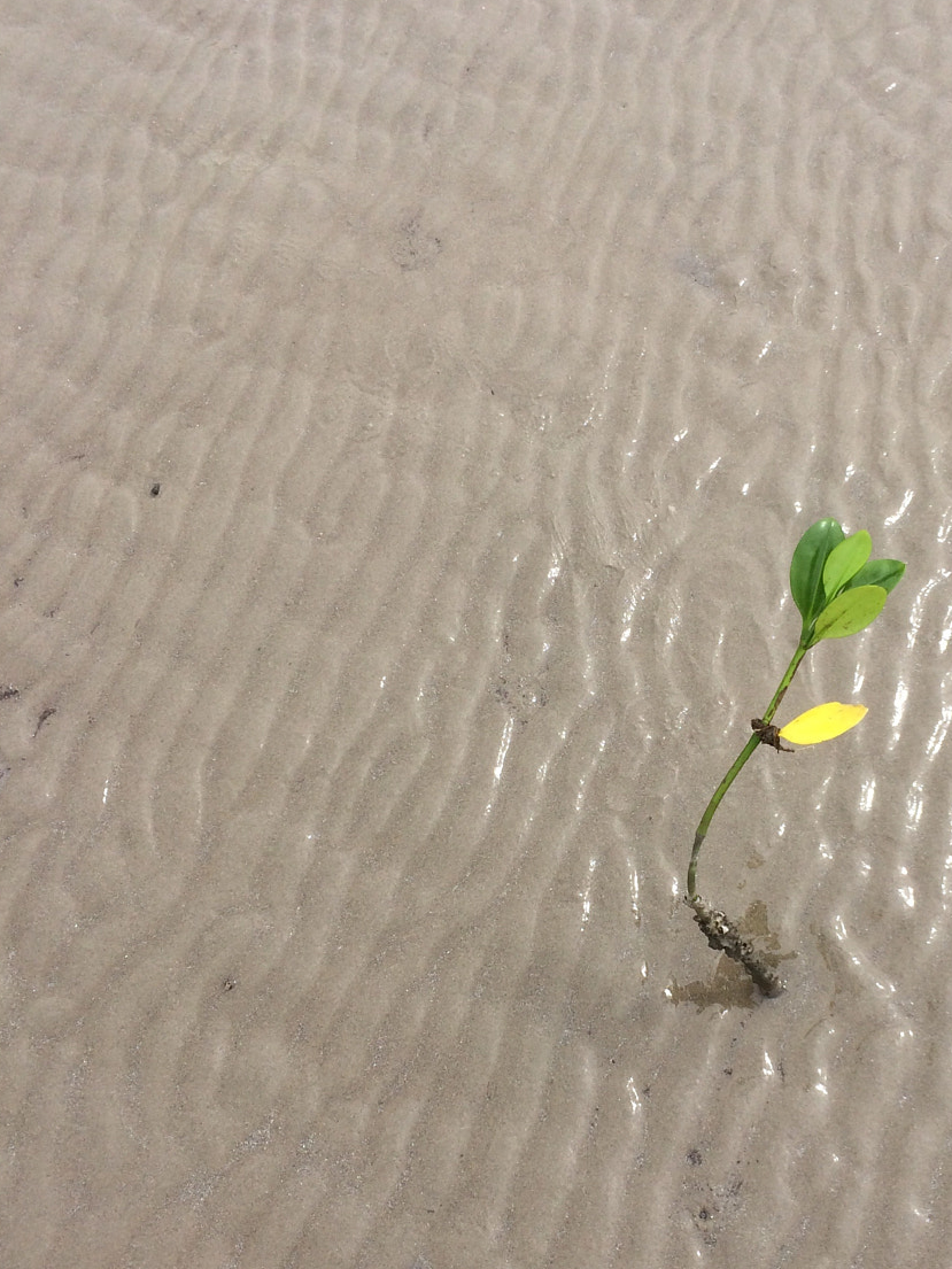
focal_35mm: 42
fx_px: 1540
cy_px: 773
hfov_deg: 33.9
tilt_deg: -66.1
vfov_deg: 44.5
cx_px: 663
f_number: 2.2
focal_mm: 4.15
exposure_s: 1/1580
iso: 32
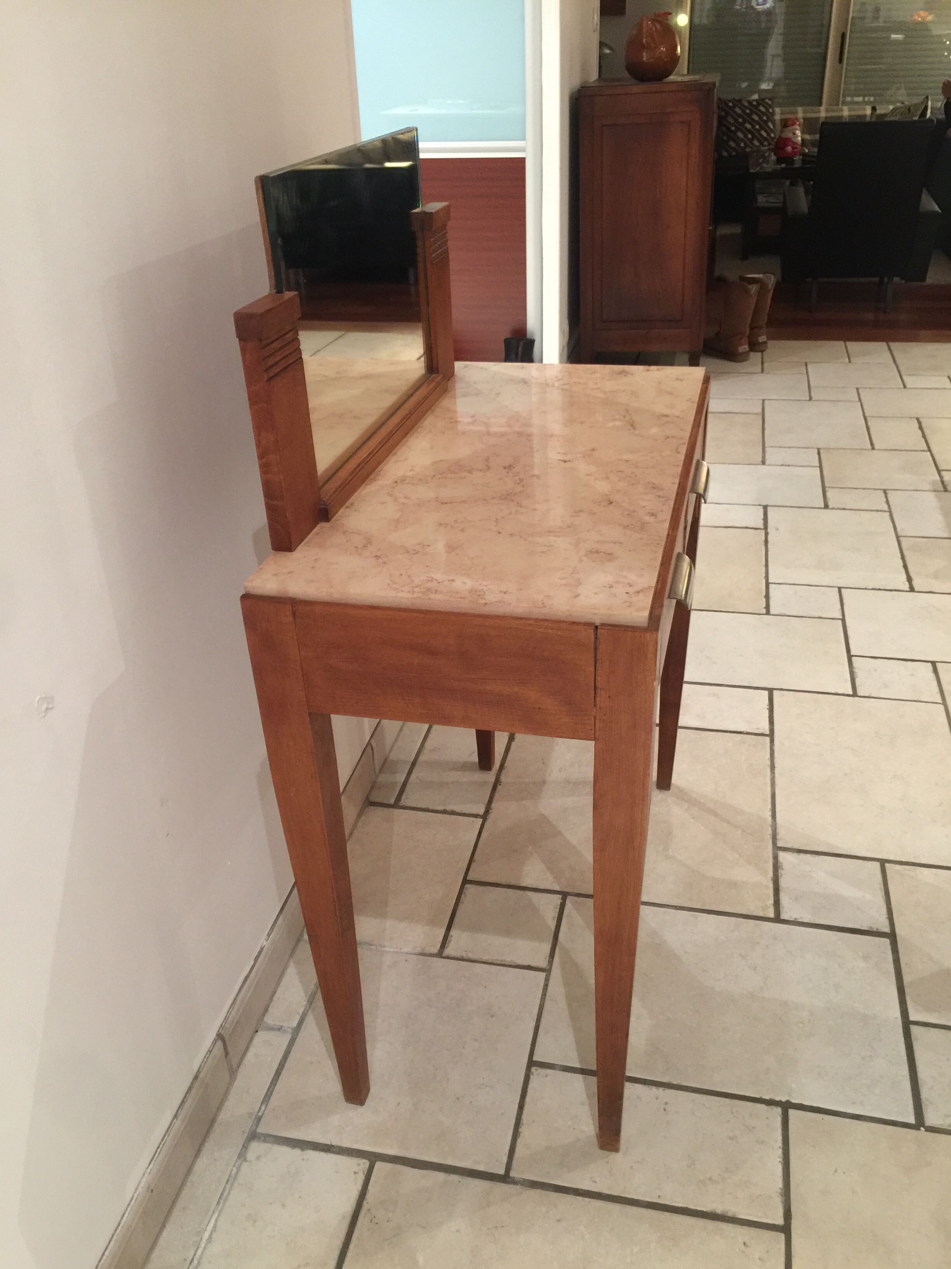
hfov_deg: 48.2
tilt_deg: -28.2
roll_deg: +2.0
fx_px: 1062
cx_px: 476
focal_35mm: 29
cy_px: 634
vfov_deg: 61.7
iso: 125
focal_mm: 4.15
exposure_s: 1/8
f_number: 2.2
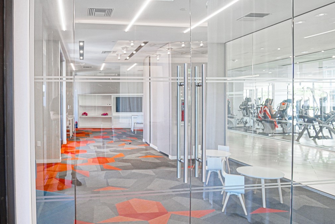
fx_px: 233
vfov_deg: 51.3
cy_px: 110
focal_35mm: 25
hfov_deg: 69.1
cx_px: 107
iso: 250
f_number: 4
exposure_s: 1/13
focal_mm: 10
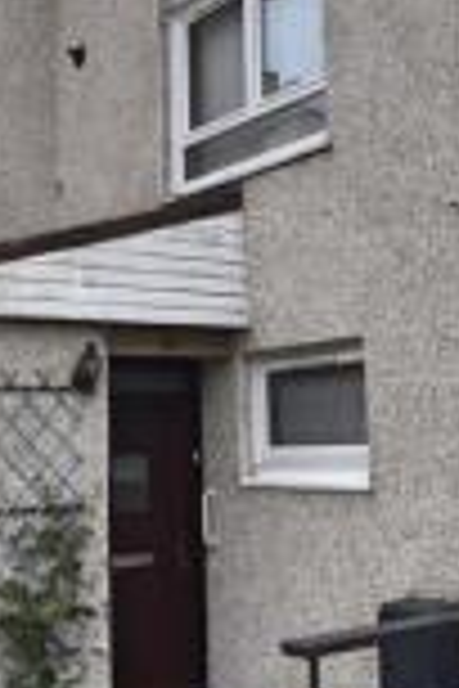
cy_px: 308
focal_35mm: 54
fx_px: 1028
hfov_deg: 25.1
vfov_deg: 37.0
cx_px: 252
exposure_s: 1/250
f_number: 8
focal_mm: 11.5
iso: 100
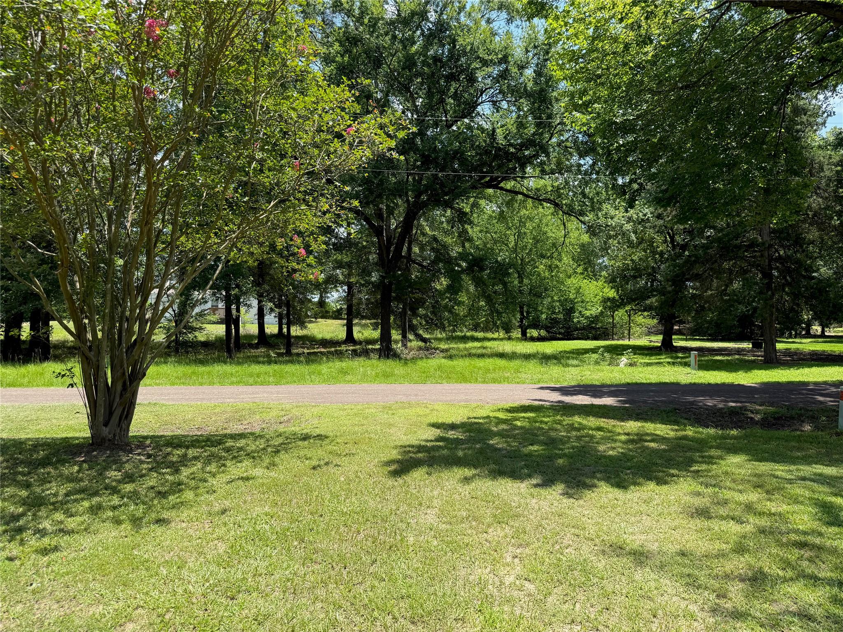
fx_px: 584
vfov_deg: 56.8
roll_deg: -1.3
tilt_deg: +1.2
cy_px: 316
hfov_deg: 71.6
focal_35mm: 24
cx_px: 422
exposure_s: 1/1585
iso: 80
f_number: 1.78
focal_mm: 6.76
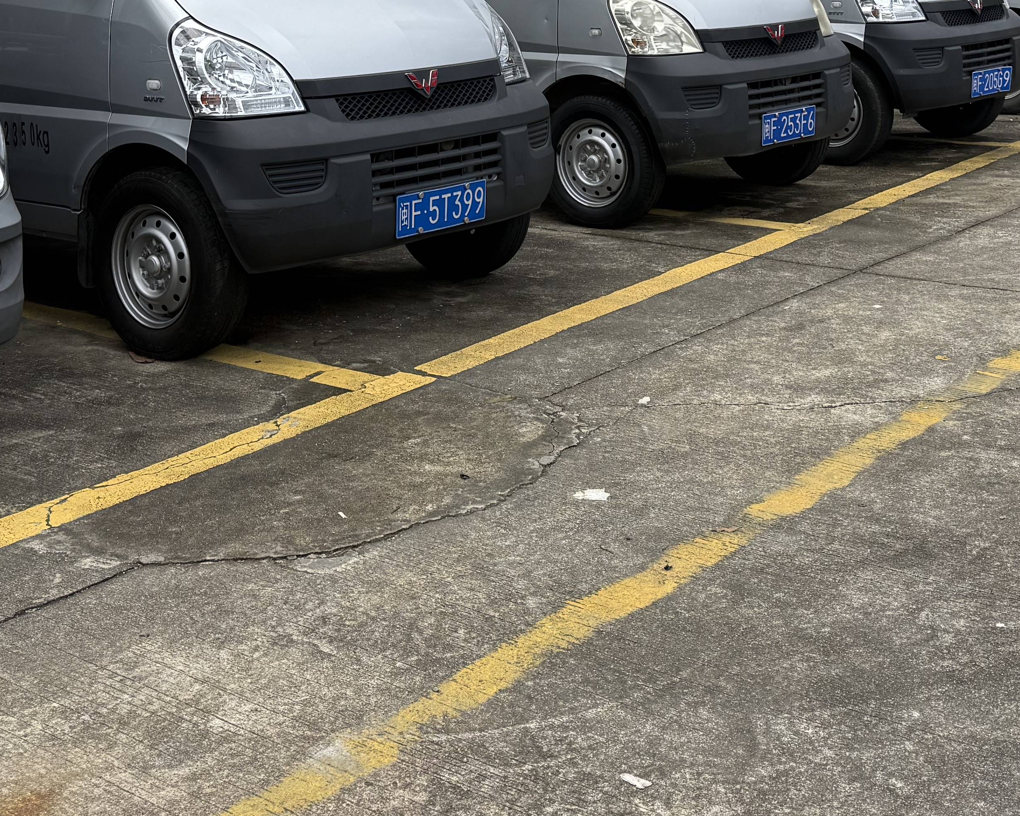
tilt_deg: -3.3
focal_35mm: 54
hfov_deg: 34.7
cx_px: 520
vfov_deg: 26.7
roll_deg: +0.4
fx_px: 1630
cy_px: 14
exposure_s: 1/4673
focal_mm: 6.76
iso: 80
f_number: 1.78
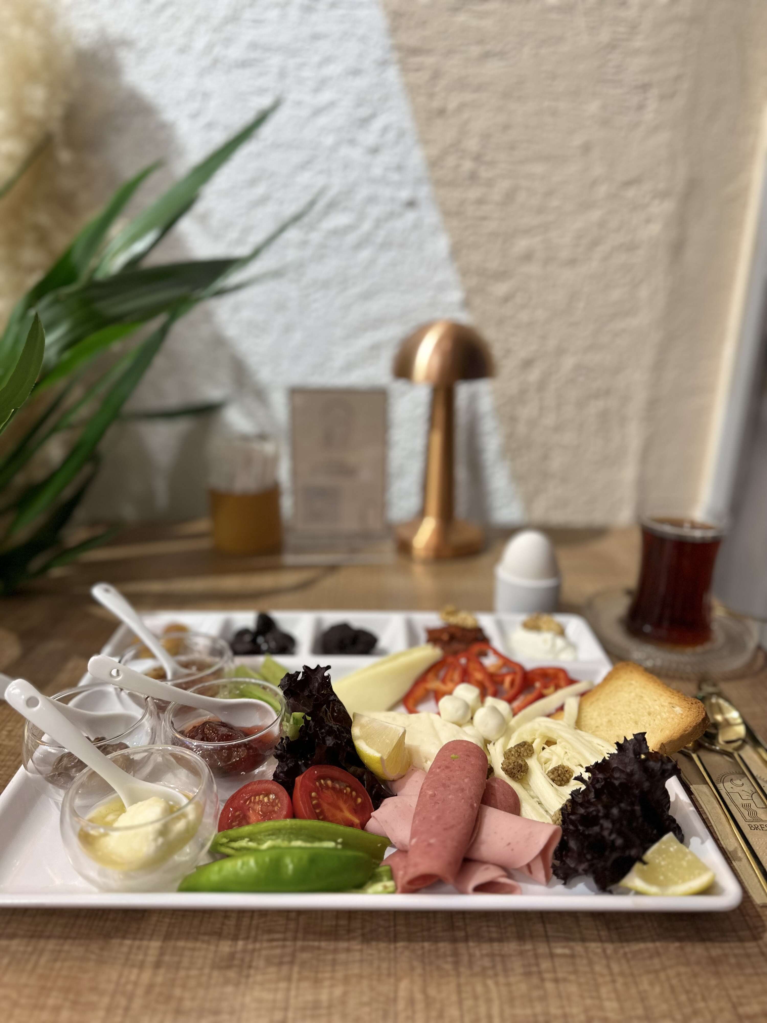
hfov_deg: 56.8
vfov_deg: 71.6
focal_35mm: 24
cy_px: 512
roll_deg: -1.3
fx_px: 709
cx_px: 384
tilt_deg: -16.7
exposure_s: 1/50
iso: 160
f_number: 1.78
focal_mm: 6.86
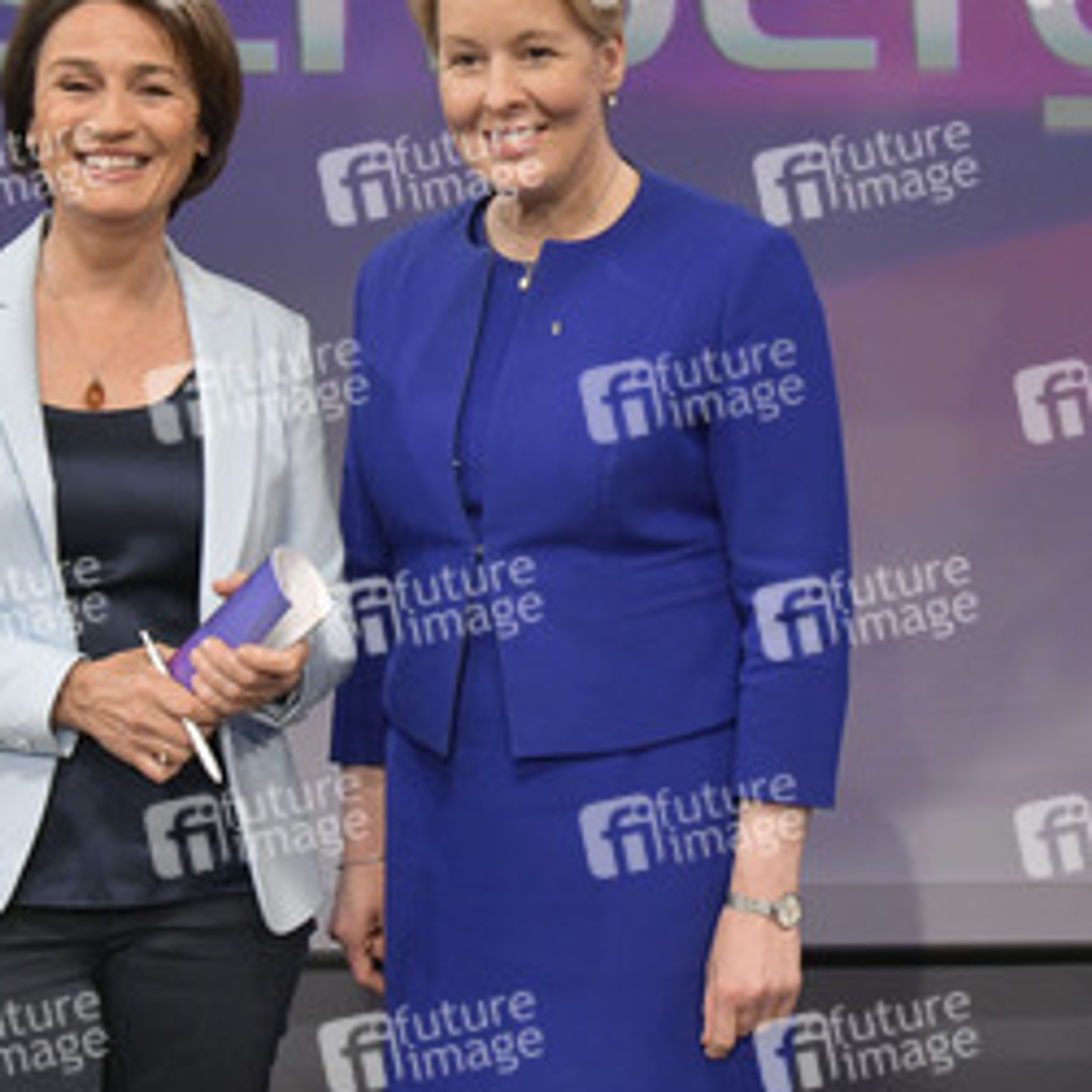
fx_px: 2070
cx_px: 315
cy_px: 500
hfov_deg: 29.2
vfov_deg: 29.5
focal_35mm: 58
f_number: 6.3
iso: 2500
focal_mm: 38
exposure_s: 1/200
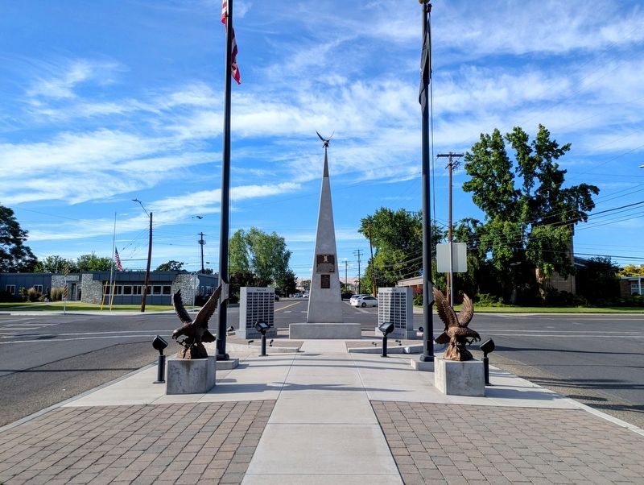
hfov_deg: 69.3
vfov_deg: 55.0
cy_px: 242
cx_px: 322
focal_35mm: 25
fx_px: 466
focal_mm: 5.43
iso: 46
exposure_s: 1/1919
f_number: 1.89
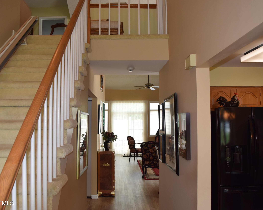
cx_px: 125
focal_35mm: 31
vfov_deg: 47.1
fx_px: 241
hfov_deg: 57.2
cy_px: 106
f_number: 5.6
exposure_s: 1/125
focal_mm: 18
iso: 720
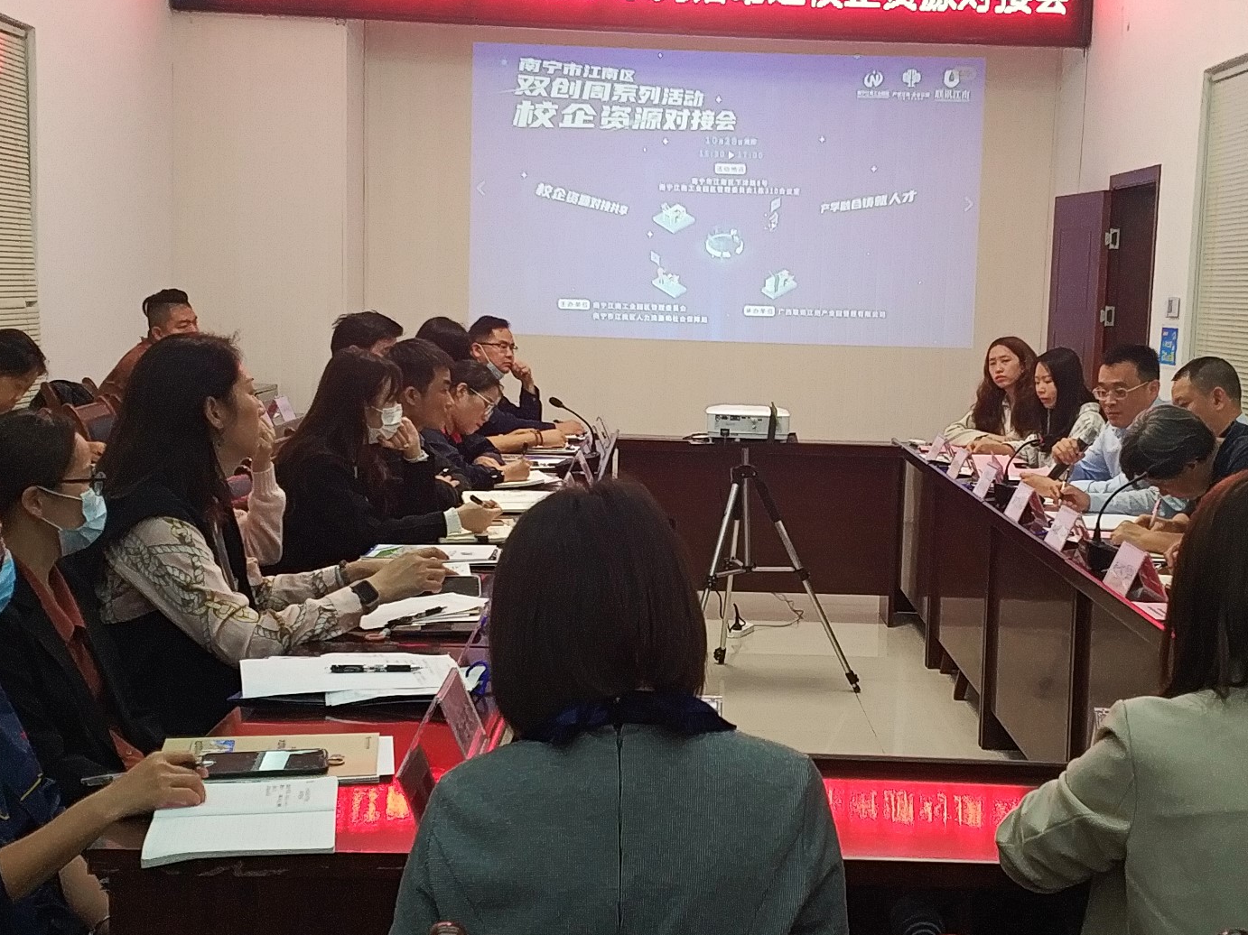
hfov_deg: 42.8
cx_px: 735
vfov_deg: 32.9
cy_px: 494
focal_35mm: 44
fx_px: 1586
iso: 194
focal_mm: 4.5
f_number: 2
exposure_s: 1/40
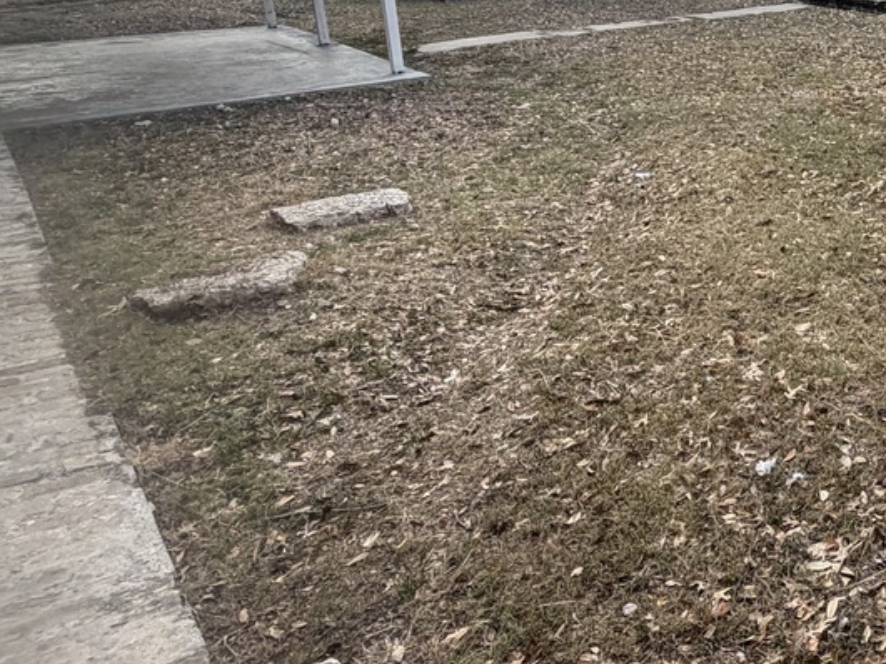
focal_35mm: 38
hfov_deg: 41.4
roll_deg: -0.1
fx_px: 972
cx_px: 919
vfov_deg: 36.6
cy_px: 143
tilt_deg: -13.9
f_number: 2.2
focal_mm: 2.22
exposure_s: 1/228
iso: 50
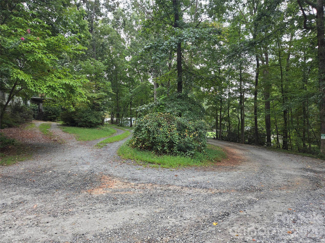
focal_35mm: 23
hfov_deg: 73.9
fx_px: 216
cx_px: 162
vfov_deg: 58.9
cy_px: 122
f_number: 1.8
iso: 64
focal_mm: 5.4
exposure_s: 1/180
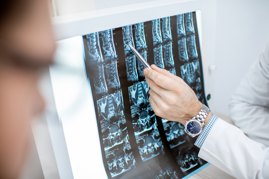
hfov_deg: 54.4
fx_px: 262
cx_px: 134
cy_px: 90
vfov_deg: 37.9
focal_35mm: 35
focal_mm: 35
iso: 320
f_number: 2.2
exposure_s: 1/200
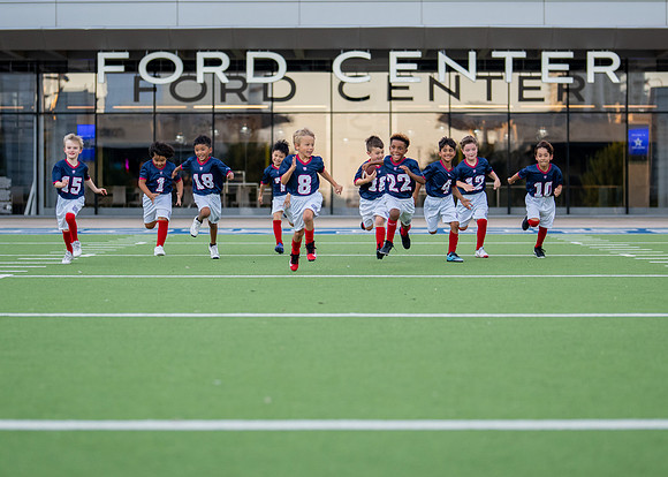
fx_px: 1836
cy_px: 230
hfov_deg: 20.6
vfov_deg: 14.8
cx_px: 342
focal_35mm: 97
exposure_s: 1/2000
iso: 500
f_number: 1.2
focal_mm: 50
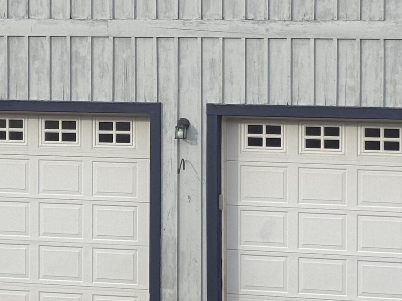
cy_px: 54
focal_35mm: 156
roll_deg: -0.2
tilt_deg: -1.8
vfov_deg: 9.5
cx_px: 151
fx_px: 1811
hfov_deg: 12.7
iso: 64
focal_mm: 6.76
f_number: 1.78
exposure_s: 1/1543
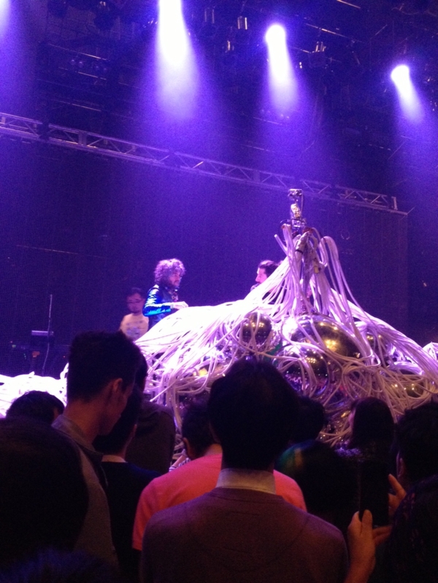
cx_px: 219
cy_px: 292
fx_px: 590
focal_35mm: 35
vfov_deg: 52.6
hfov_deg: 40.7
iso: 400
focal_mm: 4.28
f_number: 2.4
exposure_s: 1/20
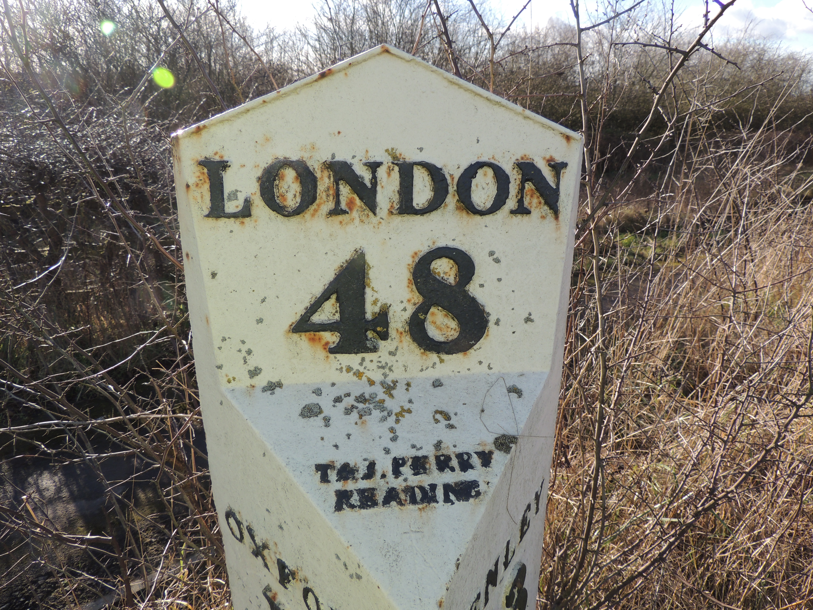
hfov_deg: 71.6
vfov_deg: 56.8
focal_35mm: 24
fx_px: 564
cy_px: 305
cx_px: 406
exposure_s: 1/500
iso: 100
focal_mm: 4.3
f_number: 3
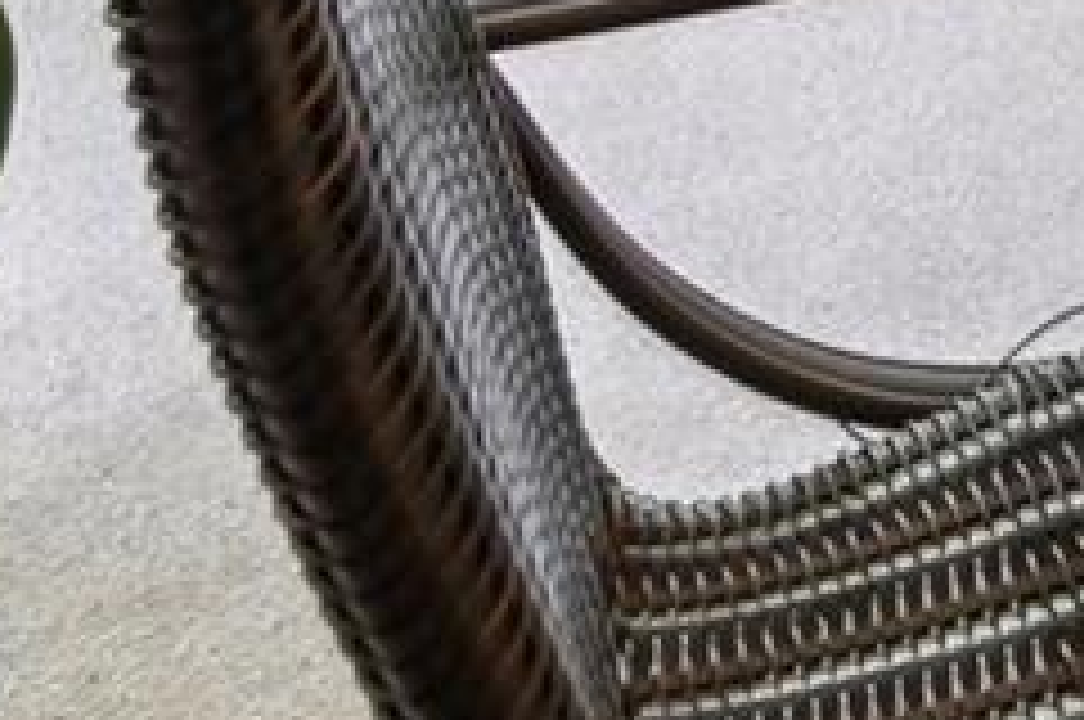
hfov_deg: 19.4
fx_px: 2797
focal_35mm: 93
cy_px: -1386
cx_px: 1592
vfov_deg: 10.6
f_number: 8
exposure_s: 1/40
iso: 400
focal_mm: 14
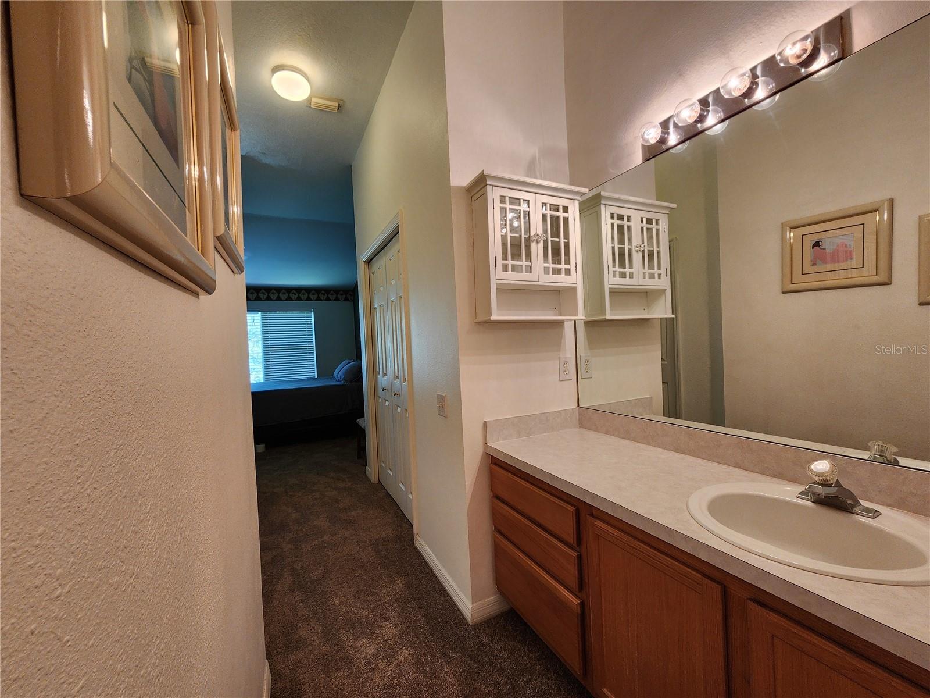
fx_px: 349
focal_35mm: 13
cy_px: 349
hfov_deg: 106.2
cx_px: 465
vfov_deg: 89.9
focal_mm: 2.2
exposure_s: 1/60
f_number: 2.2
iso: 125
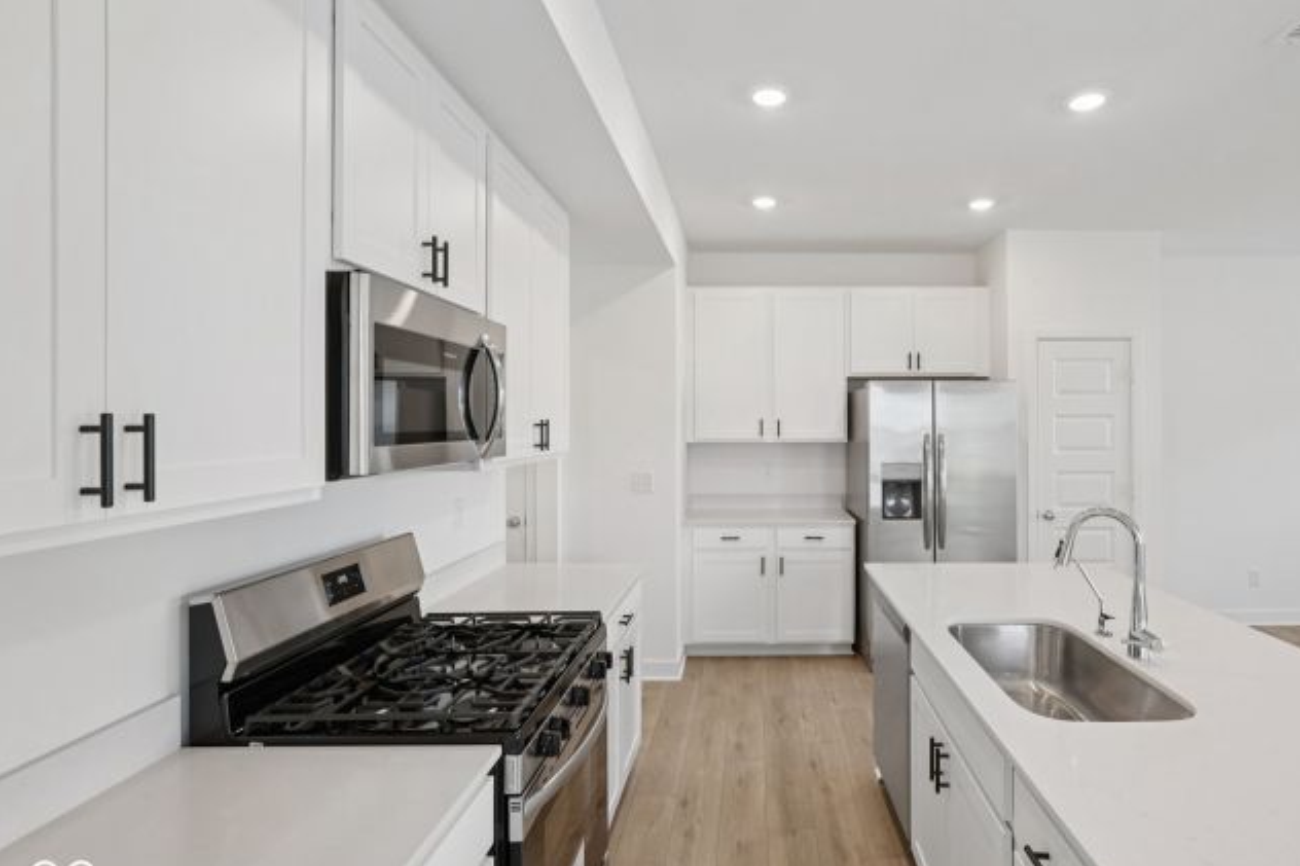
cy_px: 413
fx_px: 686
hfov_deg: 86.0
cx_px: 767
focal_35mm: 19
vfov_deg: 64.5
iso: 320
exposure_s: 1/30
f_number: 8
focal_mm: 16
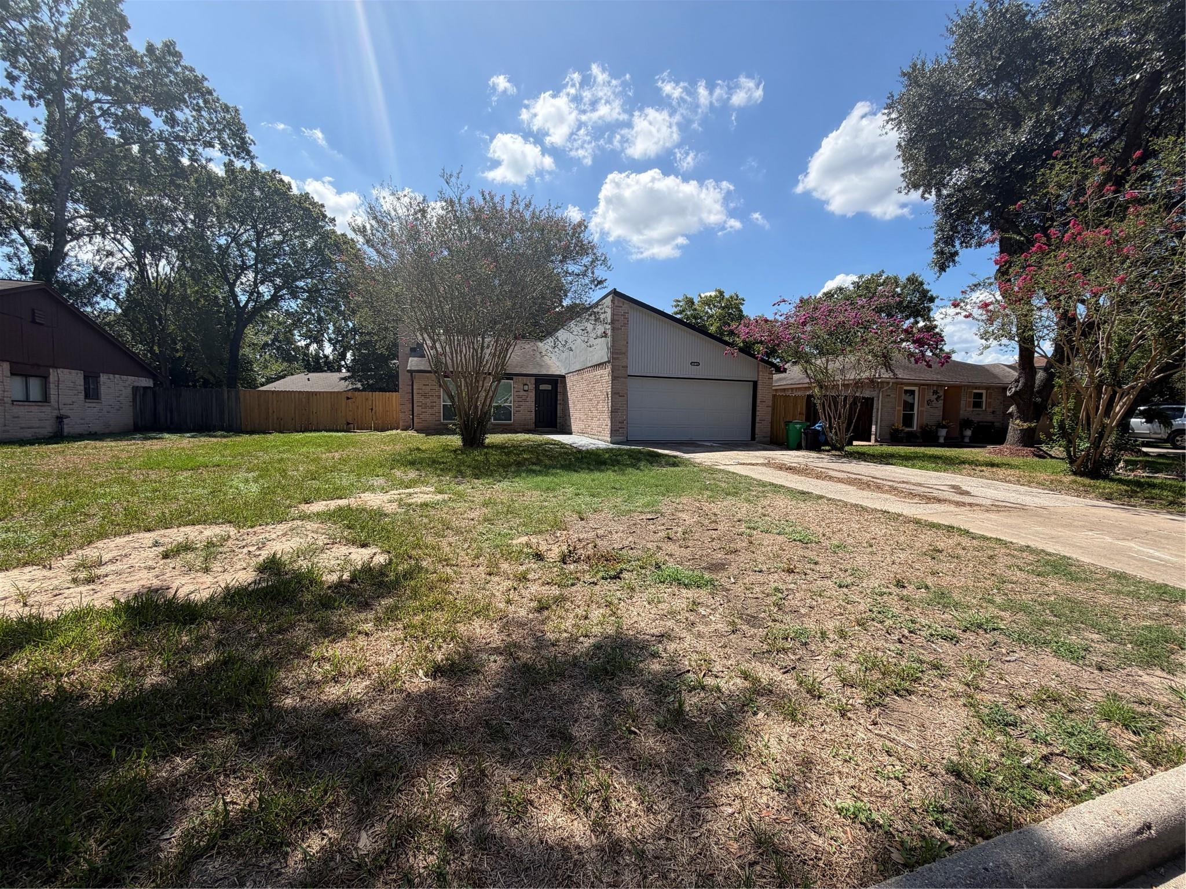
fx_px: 480
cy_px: 444
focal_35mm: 14
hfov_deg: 102.1
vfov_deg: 85.7
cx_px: 593
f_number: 2.2
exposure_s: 1/820
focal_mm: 2.22
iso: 20
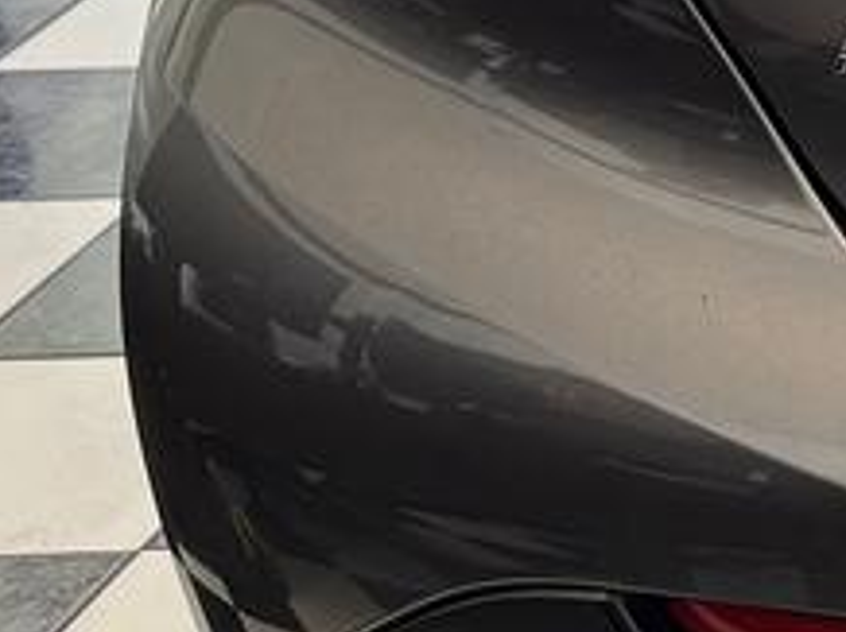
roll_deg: +1.0
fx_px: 3442
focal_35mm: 141
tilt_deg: -18.6
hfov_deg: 11.1
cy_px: -233
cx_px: 2220
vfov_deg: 10.2
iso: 80
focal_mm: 6.76
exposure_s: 1/120
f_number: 1.78
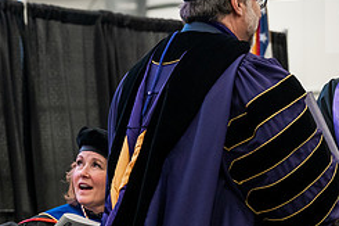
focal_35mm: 204
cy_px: 105
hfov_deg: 10.1
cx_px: 284
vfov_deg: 6.7
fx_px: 1920
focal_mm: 86
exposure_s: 1/200
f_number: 4.5
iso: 4000
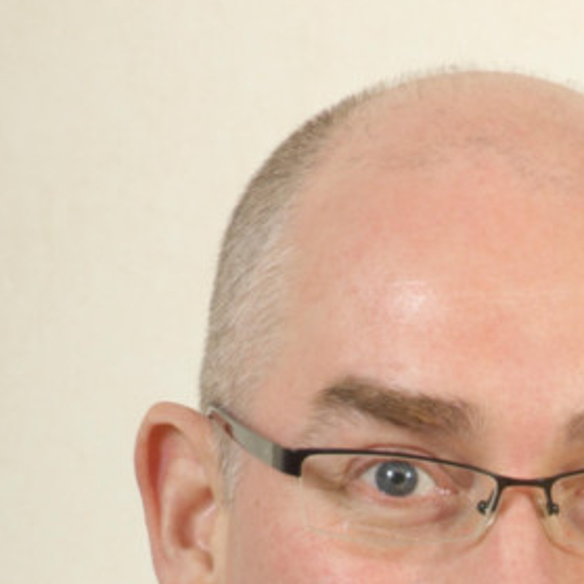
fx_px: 9582
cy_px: 785
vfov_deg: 3.5
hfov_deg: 3.5
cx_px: 494
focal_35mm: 502
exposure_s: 1/250
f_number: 10
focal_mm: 110
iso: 160
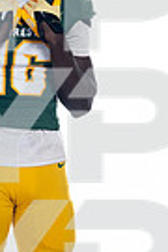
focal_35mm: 363
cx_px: 47
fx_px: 2541
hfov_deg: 3.8
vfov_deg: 5.7
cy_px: 127
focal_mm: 109
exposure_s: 1/250
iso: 400
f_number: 6.3
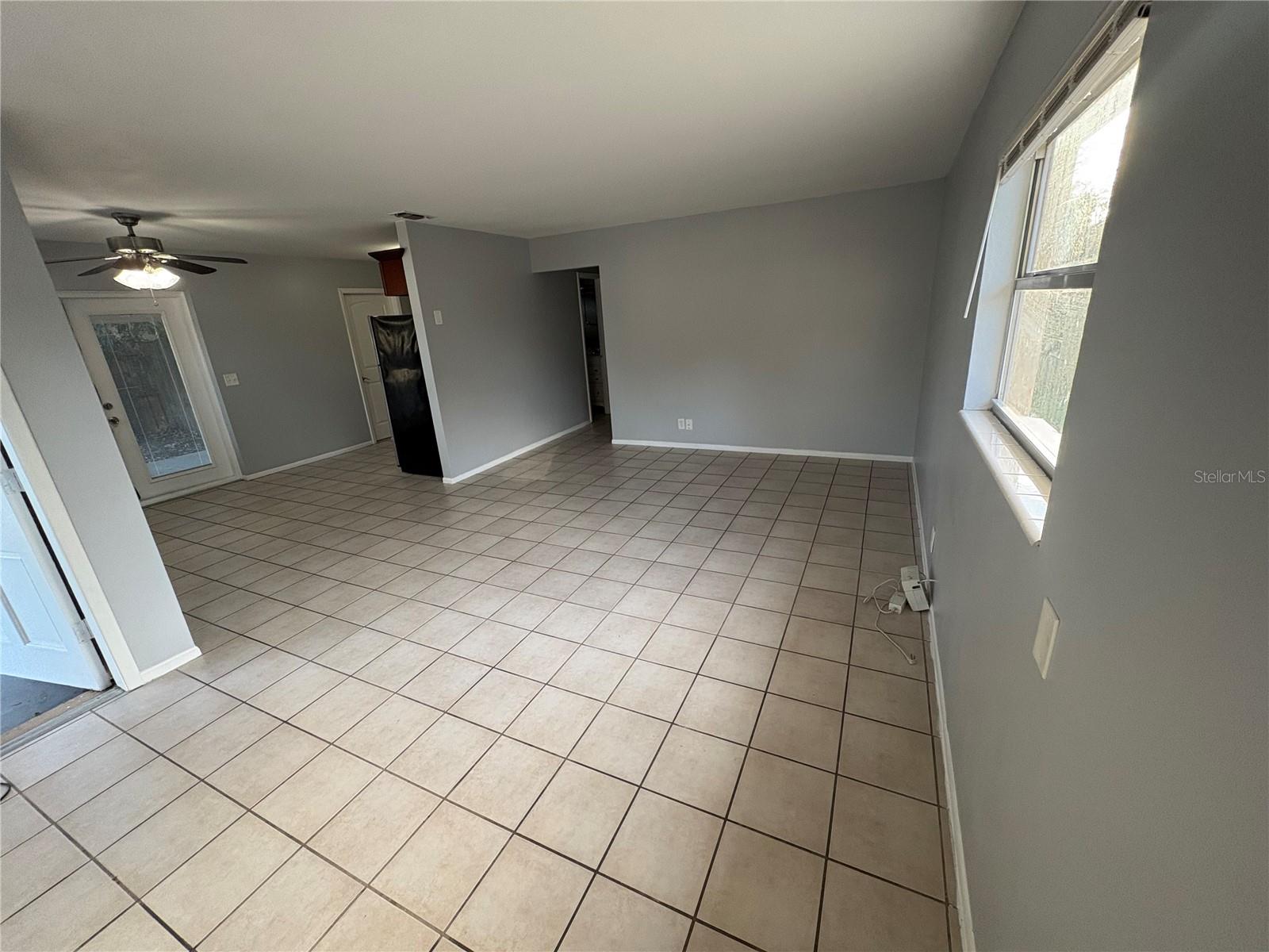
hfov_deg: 102.1
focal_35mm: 14
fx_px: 513
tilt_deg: -17.4
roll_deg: +4.1
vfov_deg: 85.7
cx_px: 634
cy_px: 476
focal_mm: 2.22
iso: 200
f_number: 2.2
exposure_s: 1/92
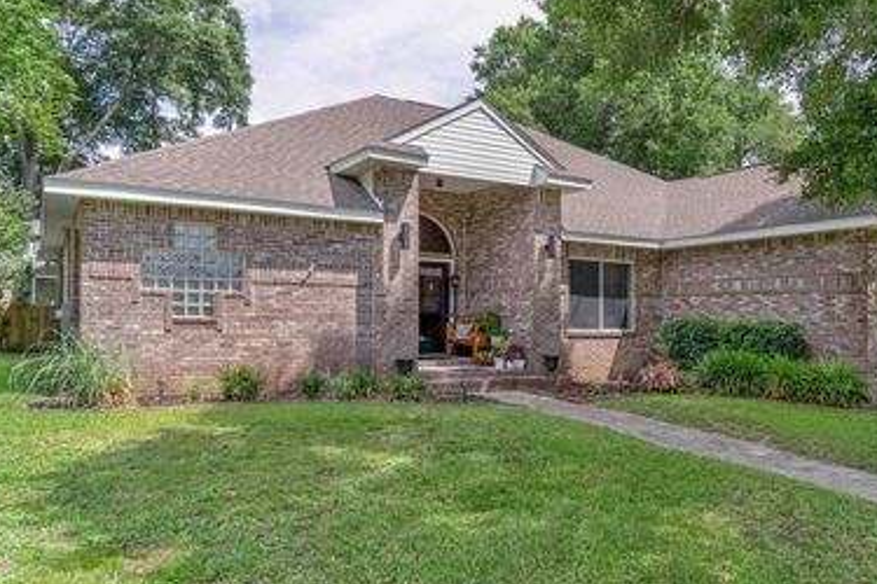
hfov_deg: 64.4
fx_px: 682
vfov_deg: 46.1
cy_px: 230
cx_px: 557
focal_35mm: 28
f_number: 6.3
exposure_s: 1/640
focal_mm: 14
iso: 100
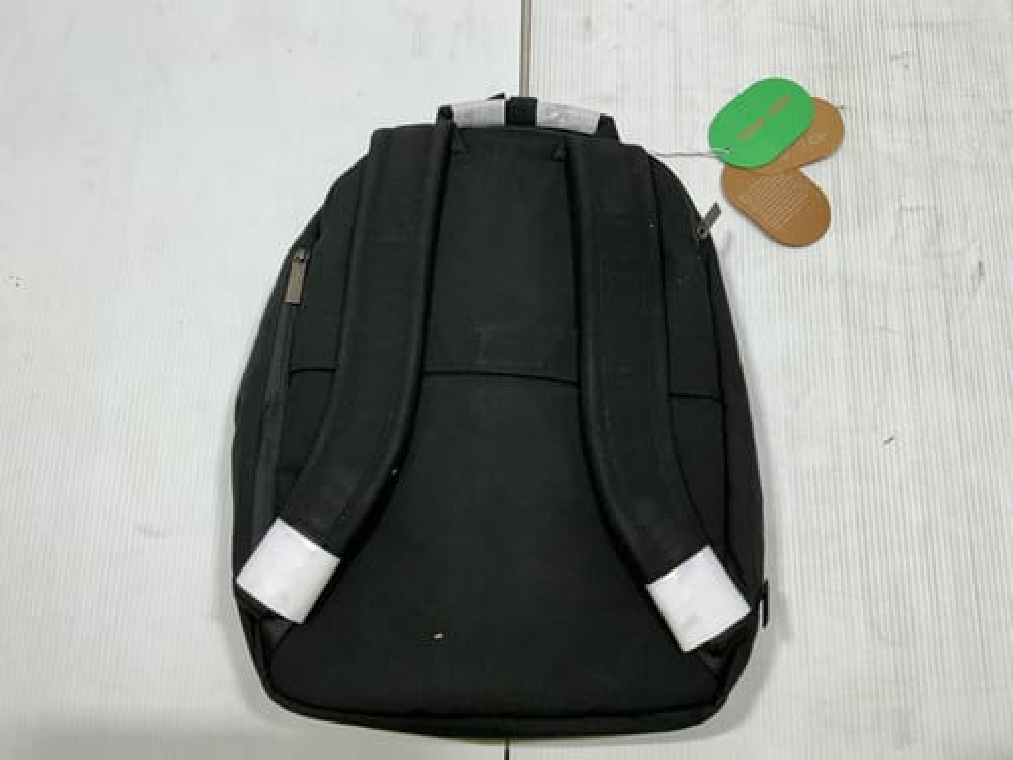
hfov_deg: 63.4
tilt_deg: -75.3
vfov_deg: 49.7
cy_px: 380
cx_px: 506
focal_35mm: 28
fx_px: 819
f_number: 1.8
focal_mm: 3
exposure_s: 1/100
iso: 32
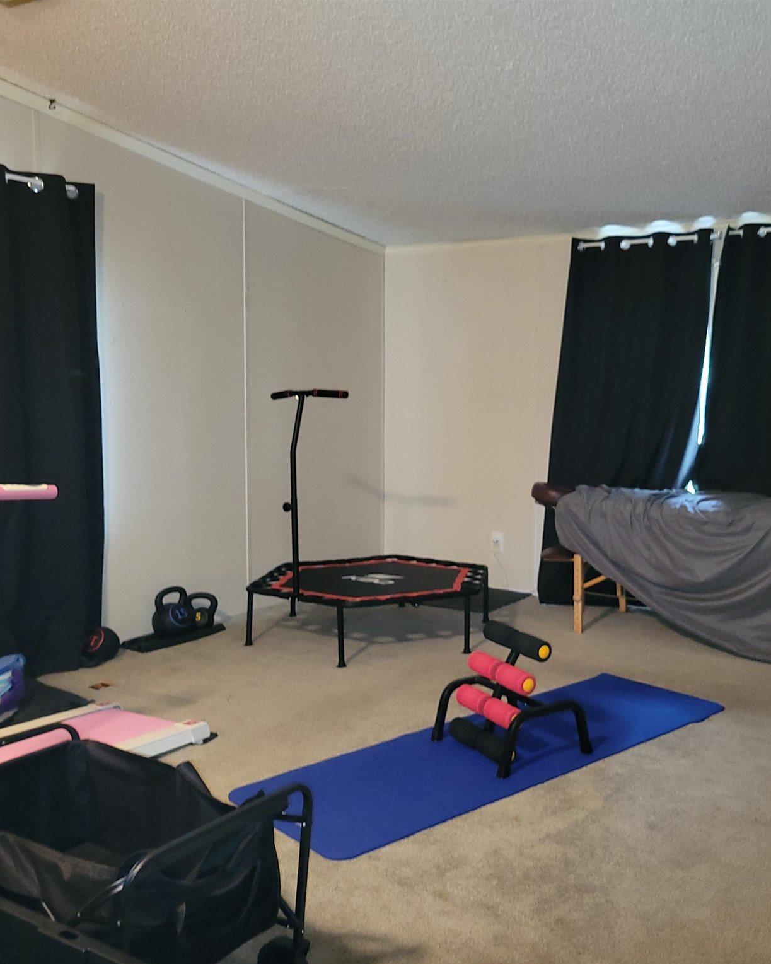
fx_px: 970
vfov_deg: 52.8
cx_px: 514
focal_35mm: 34
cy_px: 484
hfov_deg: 42.8
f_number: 1.8
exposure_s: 1/9.99
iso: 320
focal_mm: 5.4
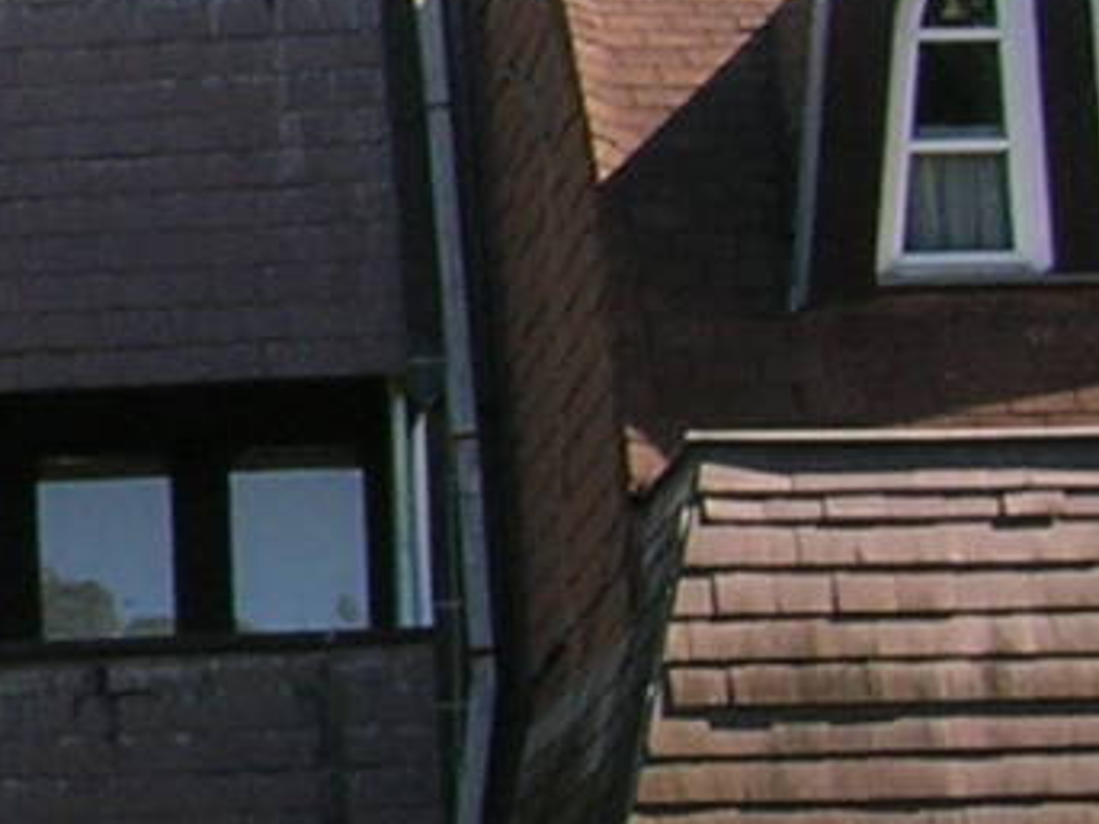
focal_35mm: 203
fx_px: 6443
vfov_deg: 7.3
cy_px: 202
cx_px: -1259
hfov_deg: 9.0
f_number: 4.9
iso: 50
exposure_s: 1/128
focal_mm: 5.7
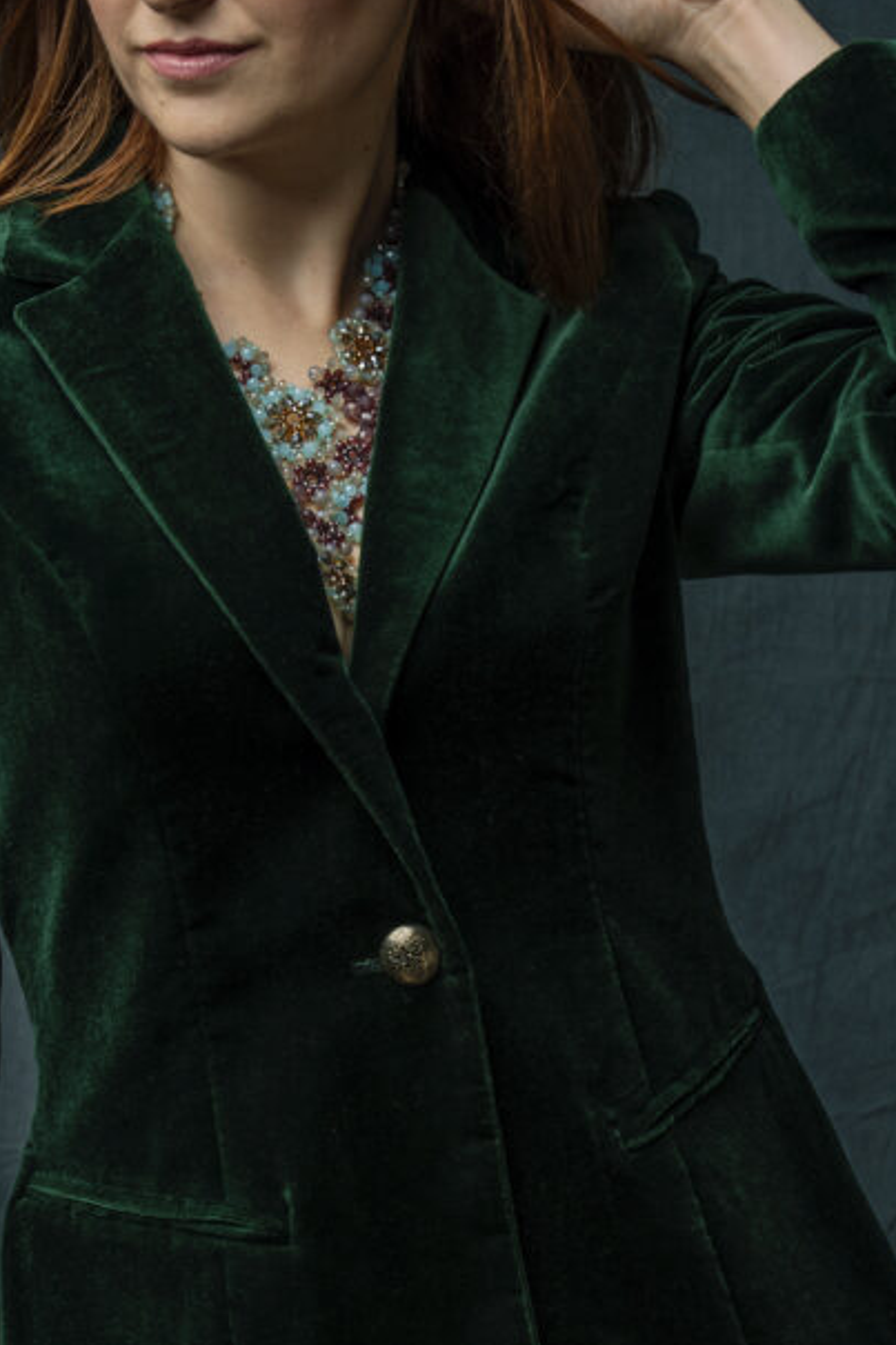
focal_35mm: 254
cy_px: 720
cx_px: 366
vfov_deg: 8.1
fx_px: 9487
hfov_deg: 5.4
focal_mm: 100
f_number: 8
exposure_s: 1/200
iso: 100
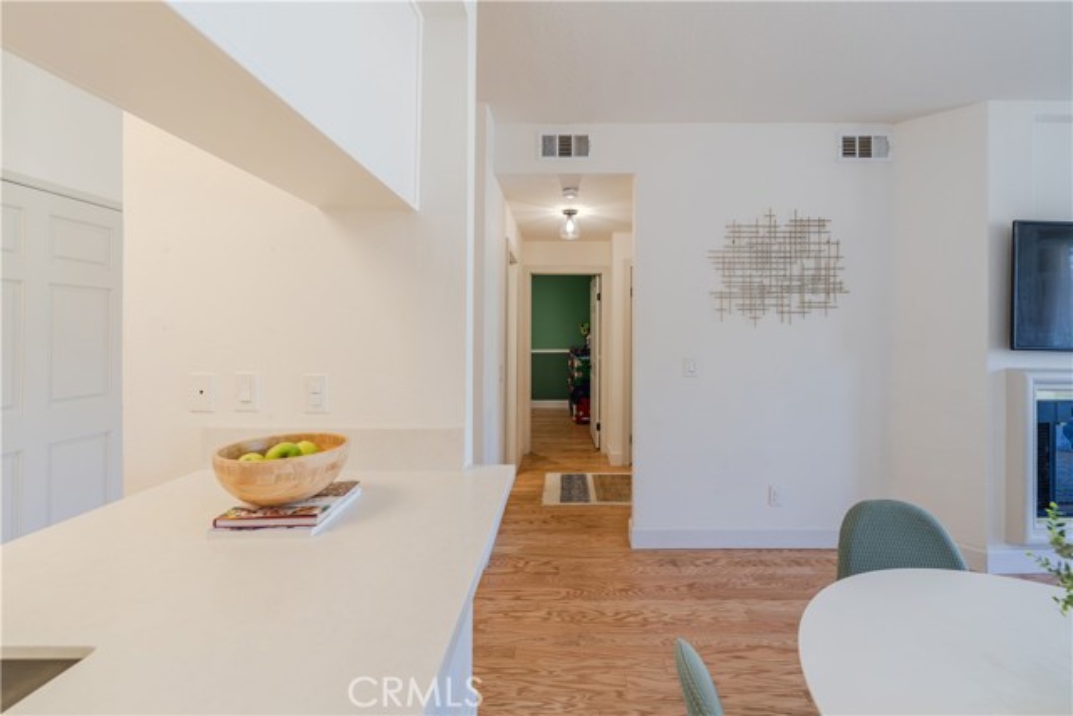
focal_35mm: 14
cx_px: 536
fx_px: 417
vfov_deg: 81.2
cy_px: 358
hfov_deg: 104.2
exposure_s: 1/250
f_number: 8
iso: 800
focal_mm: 14
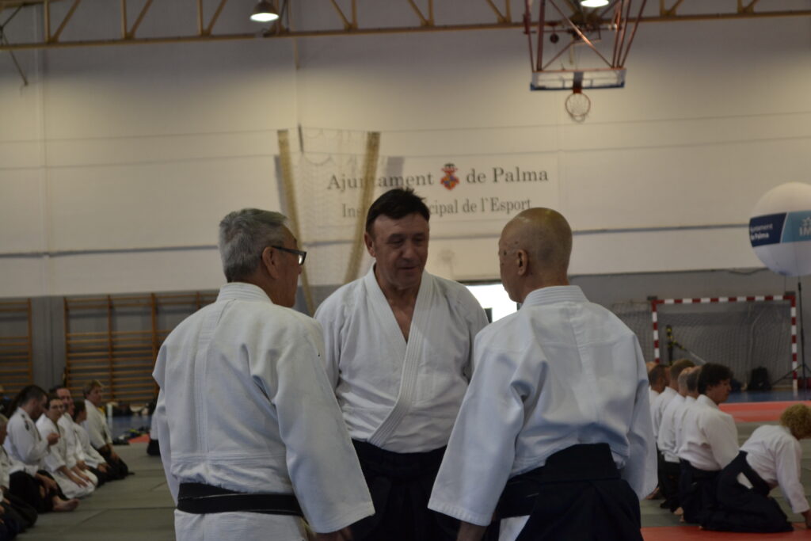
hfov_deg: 24.6
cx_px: 406
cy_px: 270
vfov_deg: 16.6
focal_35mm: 82
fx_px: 1859
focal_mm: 55
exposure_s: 1/50
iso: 400
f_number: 5.6
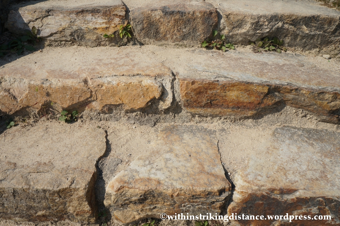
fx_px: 255
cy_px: 113
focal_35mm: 27
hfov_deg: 67.4
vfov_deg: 47.8
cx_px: 170
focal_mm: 18
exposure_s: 1/800
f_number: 8
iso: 200
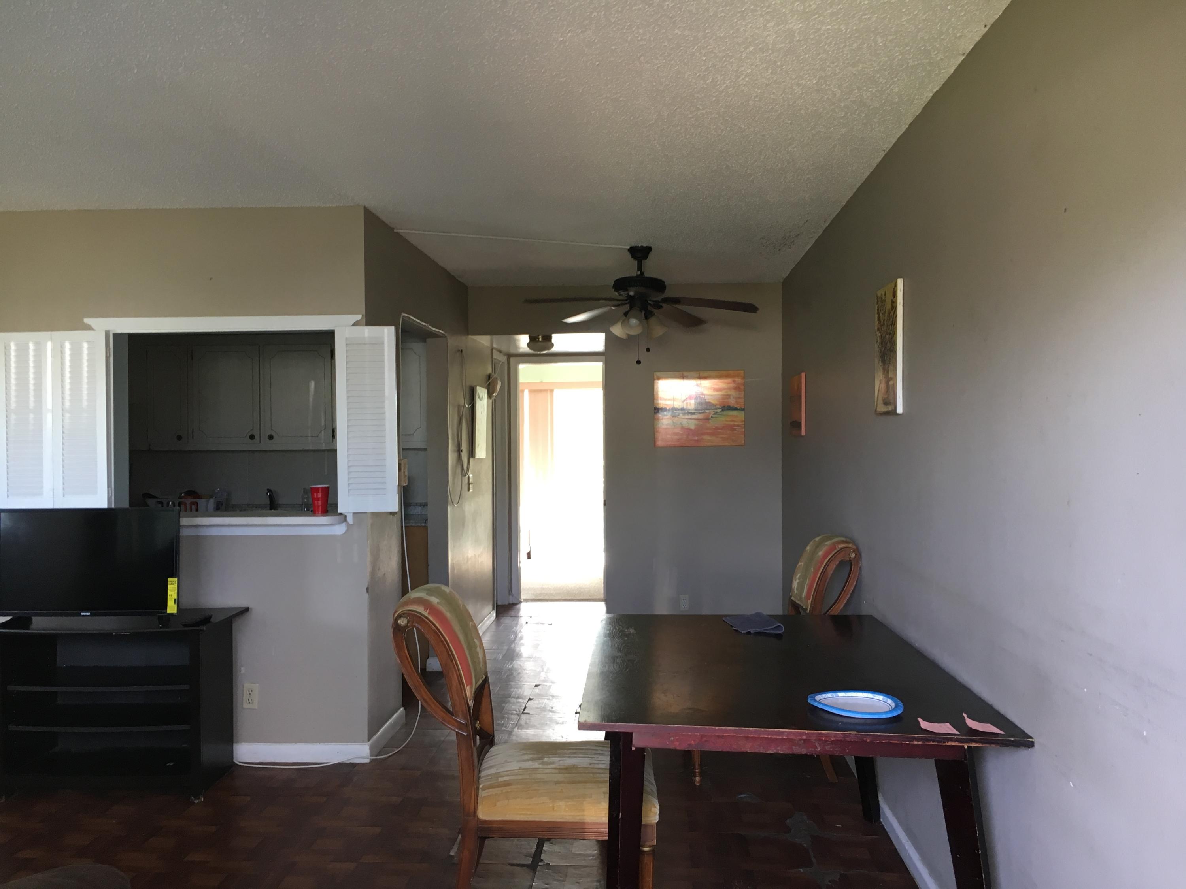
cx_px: 593
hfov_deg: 61.7
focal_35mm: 29
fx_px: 994
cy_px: 444
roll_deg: -0.6
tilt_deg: -1.3
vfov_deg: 48.2
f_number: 2.2
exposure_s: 1/30
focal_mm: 4.15
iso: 64
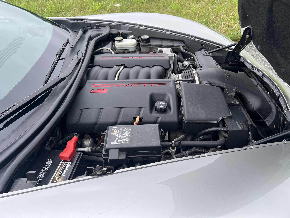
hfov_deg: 67.3
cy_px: 109
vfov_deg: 53.1
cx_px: 145
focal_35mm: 26
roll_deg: +4.3
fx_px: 218
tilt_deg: -40.0
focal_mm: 5.7
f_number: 1.5
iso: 50
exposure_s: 1/820
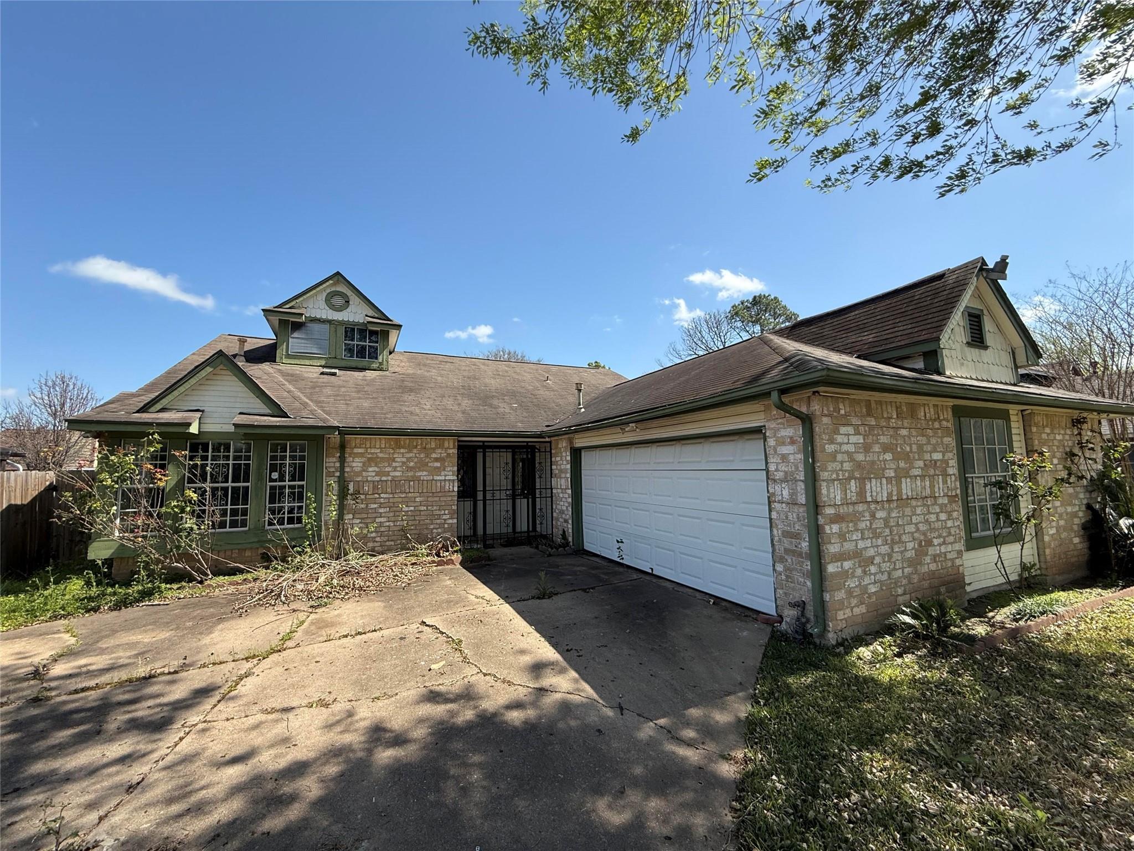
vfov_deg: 85.7
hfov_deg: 102.1
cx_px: 567
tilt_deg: +6.2
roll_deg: +1.3
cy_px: 426
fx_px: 459
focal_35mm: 14
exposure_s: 1/1235
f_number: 2.2
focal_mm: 2.22
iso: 50
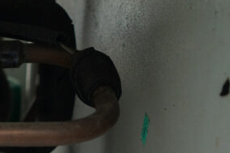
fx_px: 786
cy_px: 203
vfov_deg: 10.9
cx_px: -137
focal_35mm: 123
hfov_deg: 15.1
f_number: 4
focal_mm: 34
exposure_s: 1/50
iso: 1000
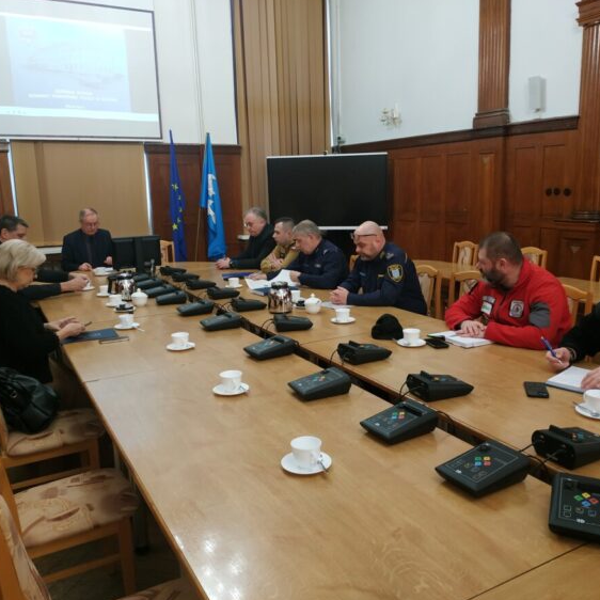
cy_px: 296
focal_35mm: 29
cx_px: 326
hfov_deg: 55.6
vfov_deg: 55.6
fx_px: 569
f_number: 1.9
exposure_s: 1/25
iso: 250
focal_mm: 3.94
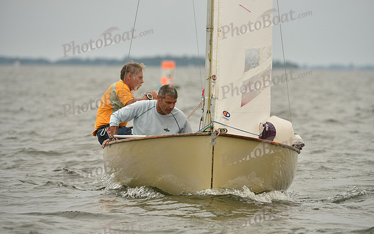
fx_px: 3659
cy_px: 125
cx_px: 188
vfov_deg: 3.7
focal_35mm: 359
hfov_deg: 5.9
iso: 320
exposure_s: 1/1250
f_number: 6.3
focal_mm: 350
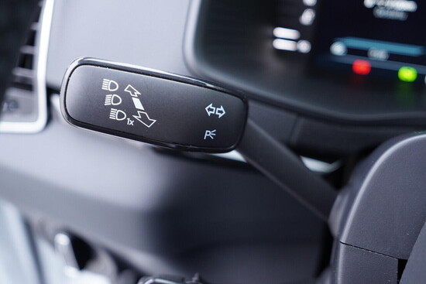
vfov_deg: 36.9
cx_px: 213
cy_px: 142
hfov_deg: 53.1
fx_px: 426
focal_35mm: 36
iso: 500
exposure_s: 1/40
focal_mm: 24
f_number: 2.8
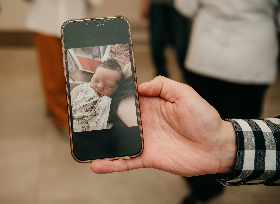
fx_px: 382
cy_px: 93
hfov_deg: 40.0
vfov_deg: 29.9
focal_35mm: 48
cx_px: 108
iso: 400
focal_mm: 40
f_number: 3.5
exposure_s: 1/160
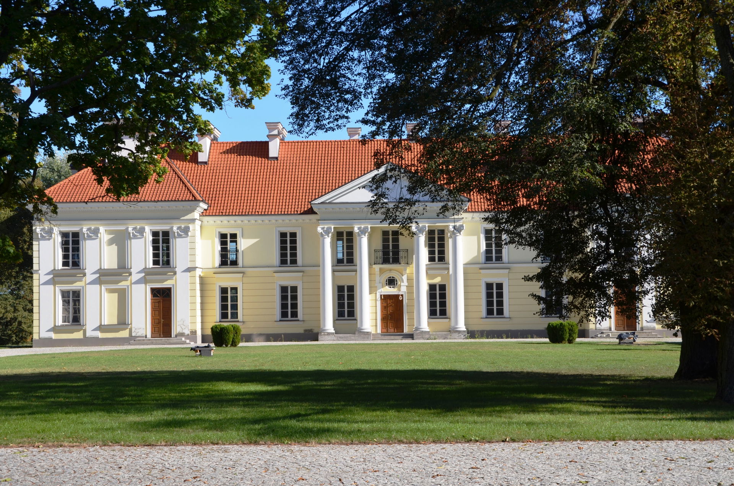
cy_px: 243
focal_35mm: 75
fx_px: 1526
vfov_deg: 18.1
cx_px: 367
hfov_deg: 27.0
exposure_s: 1/250
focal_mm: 50
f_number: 8
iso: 100
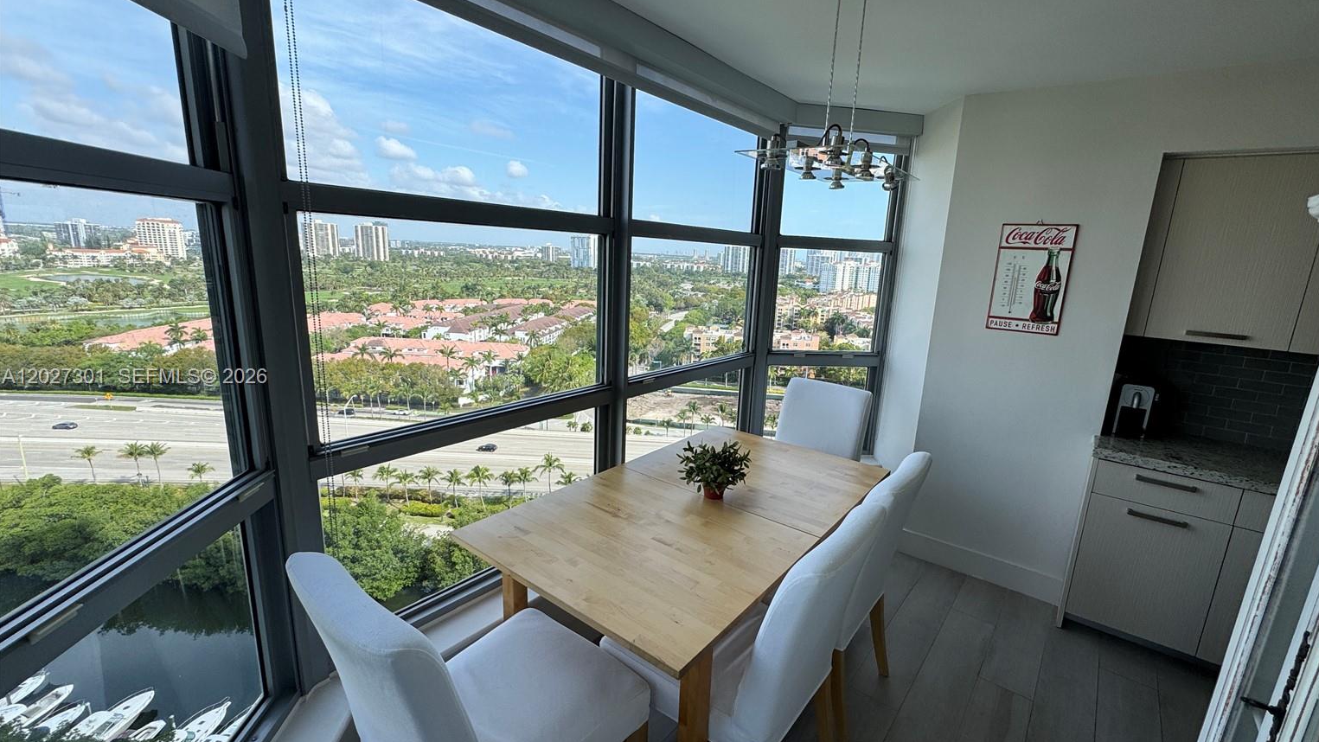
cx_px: 690
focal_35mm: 16
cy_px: 378
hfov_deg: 99.3
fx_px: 560
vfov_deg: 67.1
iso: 40
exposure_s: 1/467
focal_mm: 2.22
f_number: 2.2
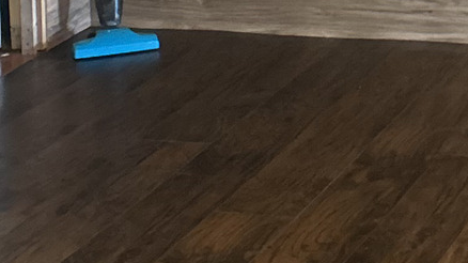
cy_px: -294
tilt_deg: -6.4
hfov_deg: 13.8
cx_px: 646
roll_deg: -1.6
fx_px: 1848
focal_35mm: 149
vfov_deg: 7.7
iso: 320
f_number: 1.5
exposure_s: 1/60
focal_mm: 5.7
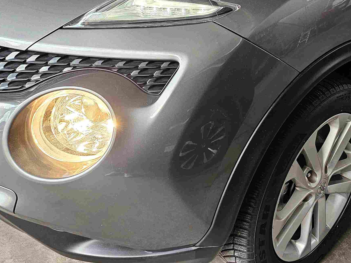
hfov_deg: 35.9
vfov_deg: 26.6
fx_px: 537
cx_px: 221
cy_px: 24
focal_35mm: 53
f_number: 1.7
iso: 160
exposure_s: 1/57
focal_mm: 6.3
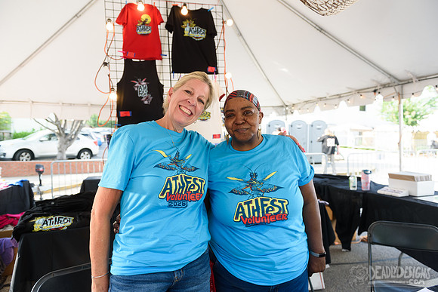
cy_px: 146
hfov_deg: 73.7
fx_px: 292
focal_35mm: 24
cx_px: 219
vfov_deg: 53.2
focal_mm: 24
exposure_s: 1/200
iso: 250
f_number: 5
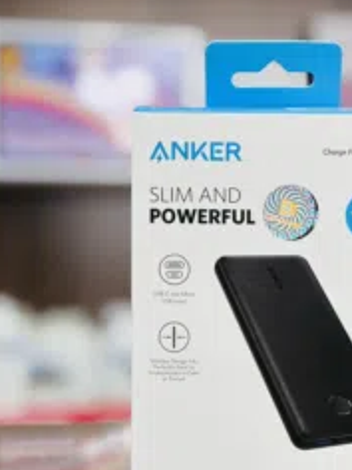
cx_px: 263
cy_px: 271
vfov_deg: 22.2
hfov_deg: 16.7
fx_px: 1193
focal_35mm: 88
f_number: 1.6
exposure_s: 1/100
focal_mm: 5.96
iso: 40
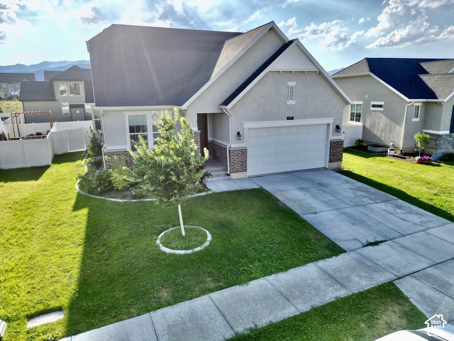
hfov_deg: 71.6
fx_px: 315
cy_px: 170
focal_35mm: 24
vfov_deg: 56.8
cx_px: 227
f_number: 1.7
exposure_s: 1/2500
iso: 130
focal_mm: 6.72
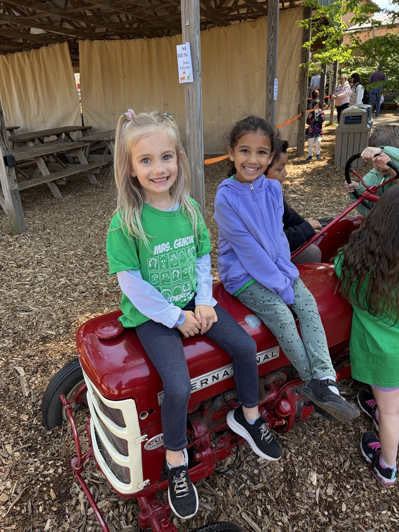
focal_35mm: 26
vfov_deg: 67.3
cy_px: 266
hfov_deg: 53.1
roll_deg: +2.4
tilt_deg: -21.0
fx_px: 400
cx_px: 200
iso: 50
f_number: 1.6
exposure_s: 1/329
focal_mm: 5.96
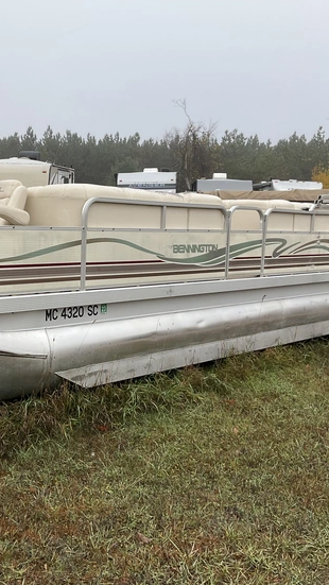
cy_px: 287
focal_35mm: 43
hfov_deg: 27.3
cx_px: 82
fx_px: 667
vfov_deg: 47.4
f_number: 1.8
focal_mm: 3
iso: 20
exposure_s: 1/144
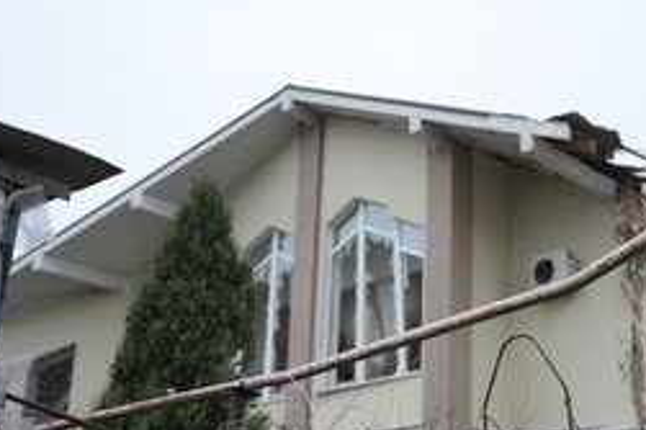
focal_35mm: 59
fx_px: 1058
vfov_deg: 22.9
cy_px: 292
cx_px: 476
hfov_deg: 33.4
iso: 400
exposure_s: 1/125
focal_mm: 37
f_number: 2.8
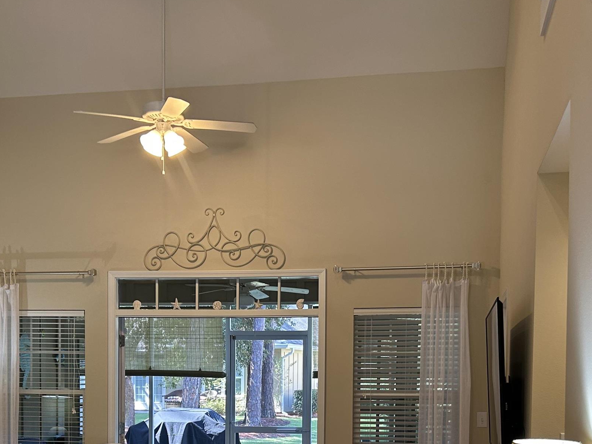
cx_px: 272
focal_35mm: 50
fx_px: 855
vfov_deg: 27.7
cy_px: 422
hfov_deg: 38.2
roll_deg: -0.5
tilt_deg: -1.7
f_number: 1.5
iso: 100
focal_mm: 5.7
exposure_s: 1/120
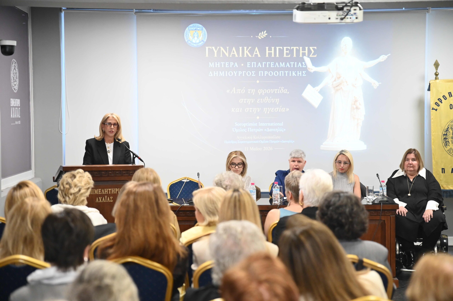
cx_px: 226
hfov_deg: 28.9
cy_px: 150
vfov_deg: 19.4
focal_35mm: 70
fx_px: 880
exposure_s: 1/250
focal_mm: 70
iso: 3200
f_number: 2.8
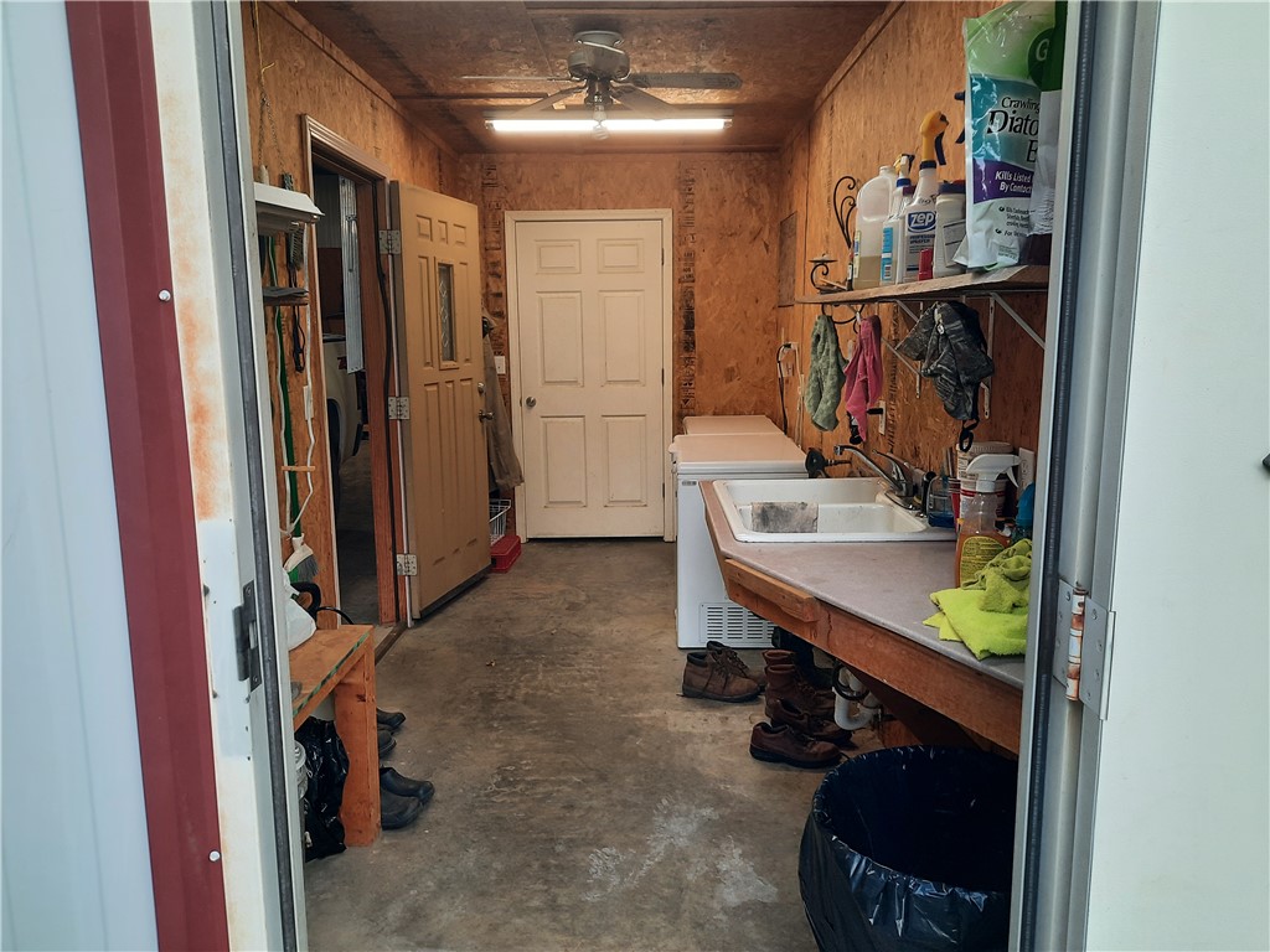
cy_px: 476
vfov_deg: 54.9
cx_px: 635
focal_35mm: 25
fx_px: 917
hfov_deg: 69.4
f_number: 2
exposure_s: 1/60
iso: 50
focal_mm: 4.6
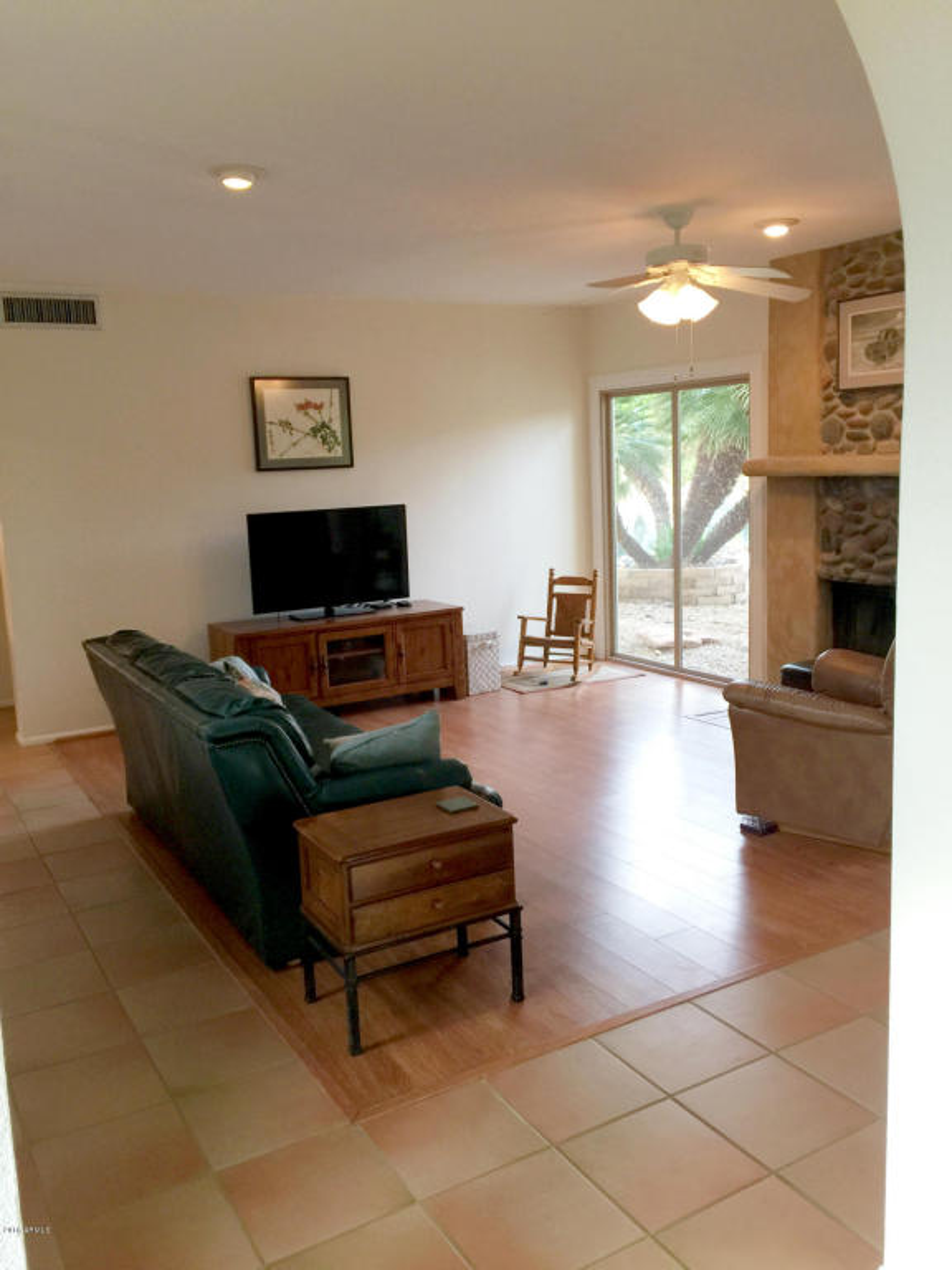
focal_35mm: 29
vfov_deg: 61.7
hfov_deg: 48.2
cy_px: 635
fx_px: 1063
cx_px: 476
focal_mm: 4.15
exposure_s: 1/30
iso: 50
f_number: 2.2
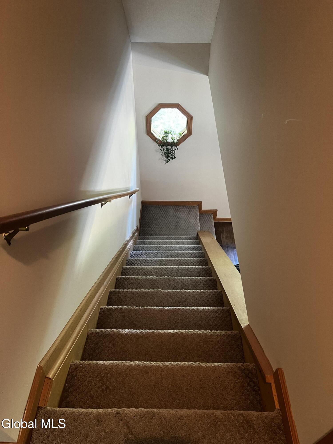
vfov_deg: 67.3
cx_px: 166
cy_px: 222
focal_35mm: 26
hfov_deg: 53.1
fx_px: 333
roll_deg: +0.8
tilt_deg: -44.6
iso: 400
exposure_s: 1/40
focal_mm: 5.7
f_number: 1.5
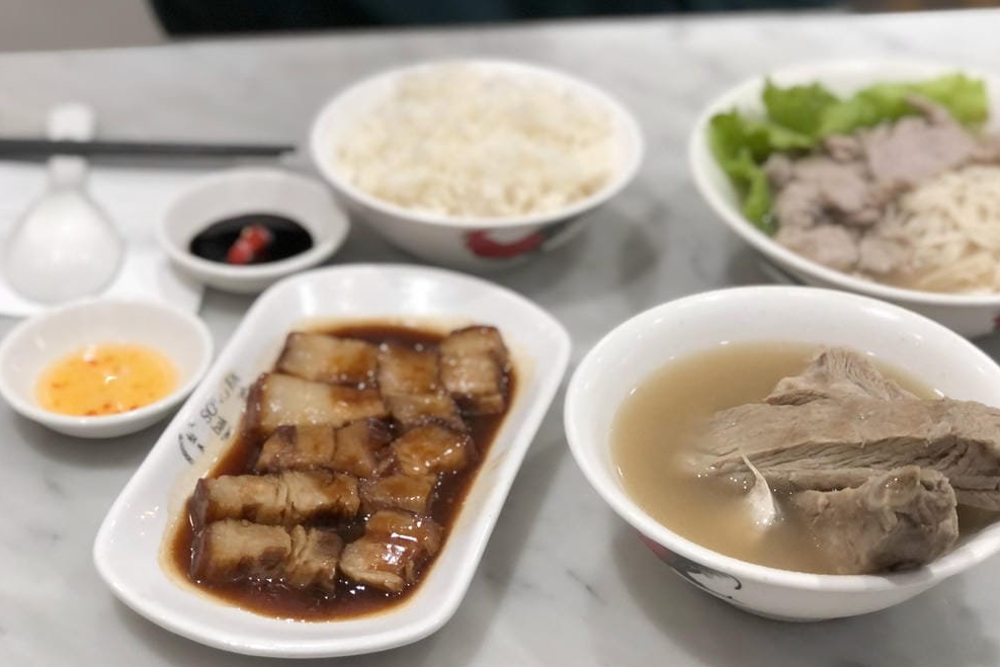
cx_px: 604
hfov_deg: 28.0
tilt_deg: -34.8
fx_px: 2000
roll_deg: -3.7
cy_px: 261
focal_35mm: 72
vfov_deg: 18.9
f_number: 2.8
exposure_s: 1/30
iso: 64
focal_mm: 6.6
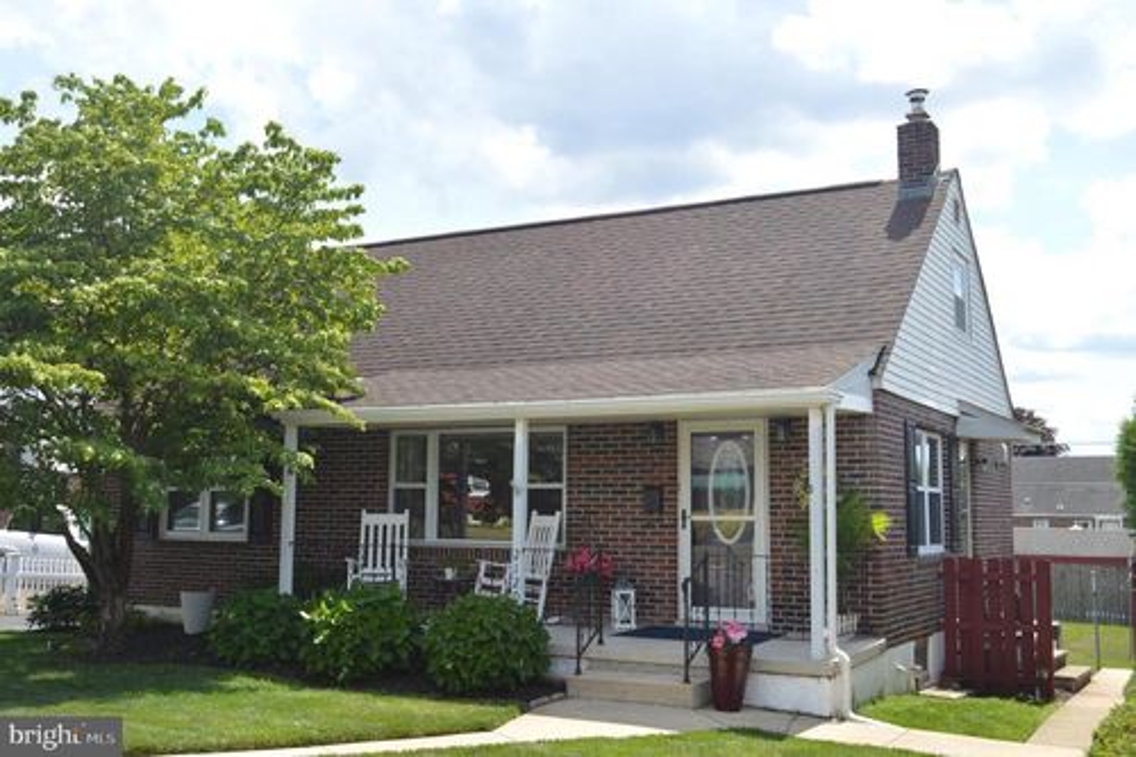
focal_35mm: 39
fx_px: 1230
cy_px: 378
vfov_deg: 34.2
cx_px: 568
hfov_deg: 49.6
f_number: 7.1
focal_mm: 26
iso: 100
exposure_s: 1/200
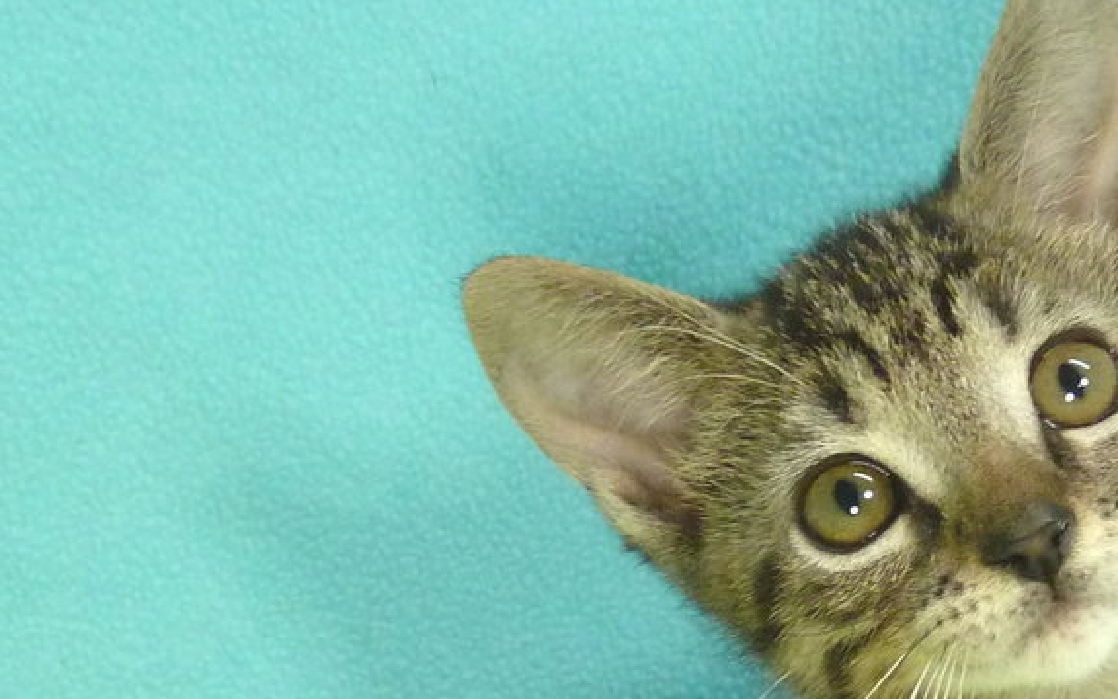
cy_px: 1011
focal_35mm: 74
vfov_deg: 16.3
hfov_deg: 27.8
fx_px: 2254
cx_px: 650
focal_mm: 4.1
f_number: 3.3
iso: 320
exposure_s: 1/60
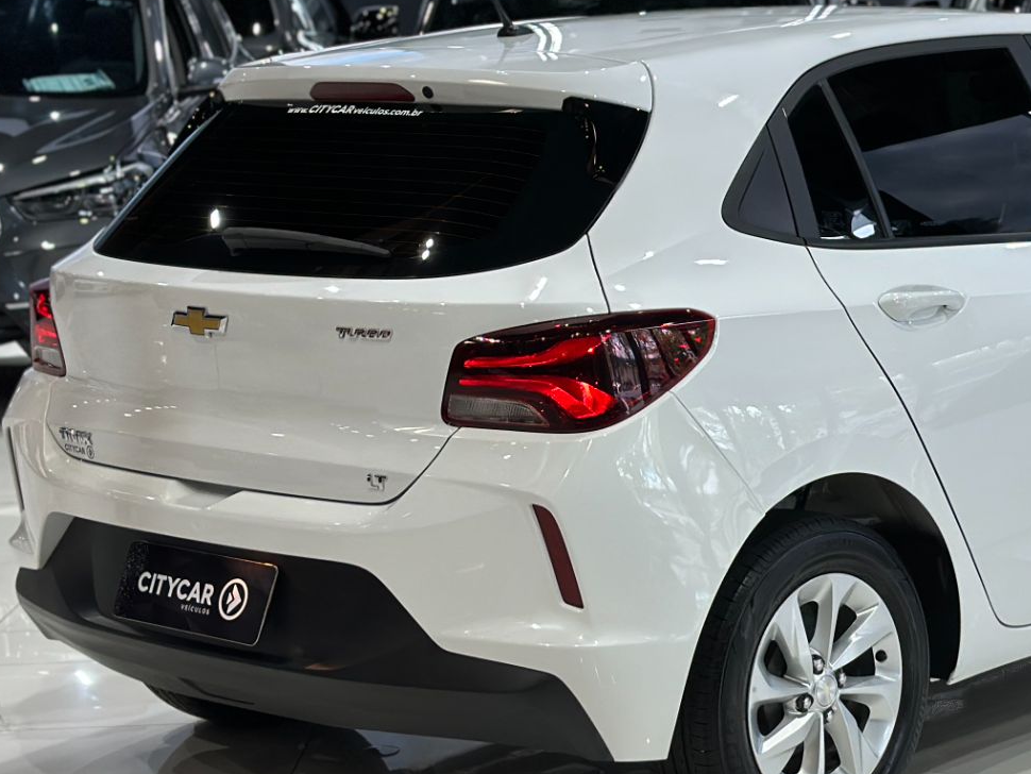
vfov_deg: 15.6
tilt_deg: -9.5
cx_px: 788
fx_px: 2830
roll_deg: +1.4
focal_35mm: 95
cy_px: 409
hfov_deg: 20.5
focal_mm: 6.86
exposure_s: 1/120
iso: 100
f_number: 1.78
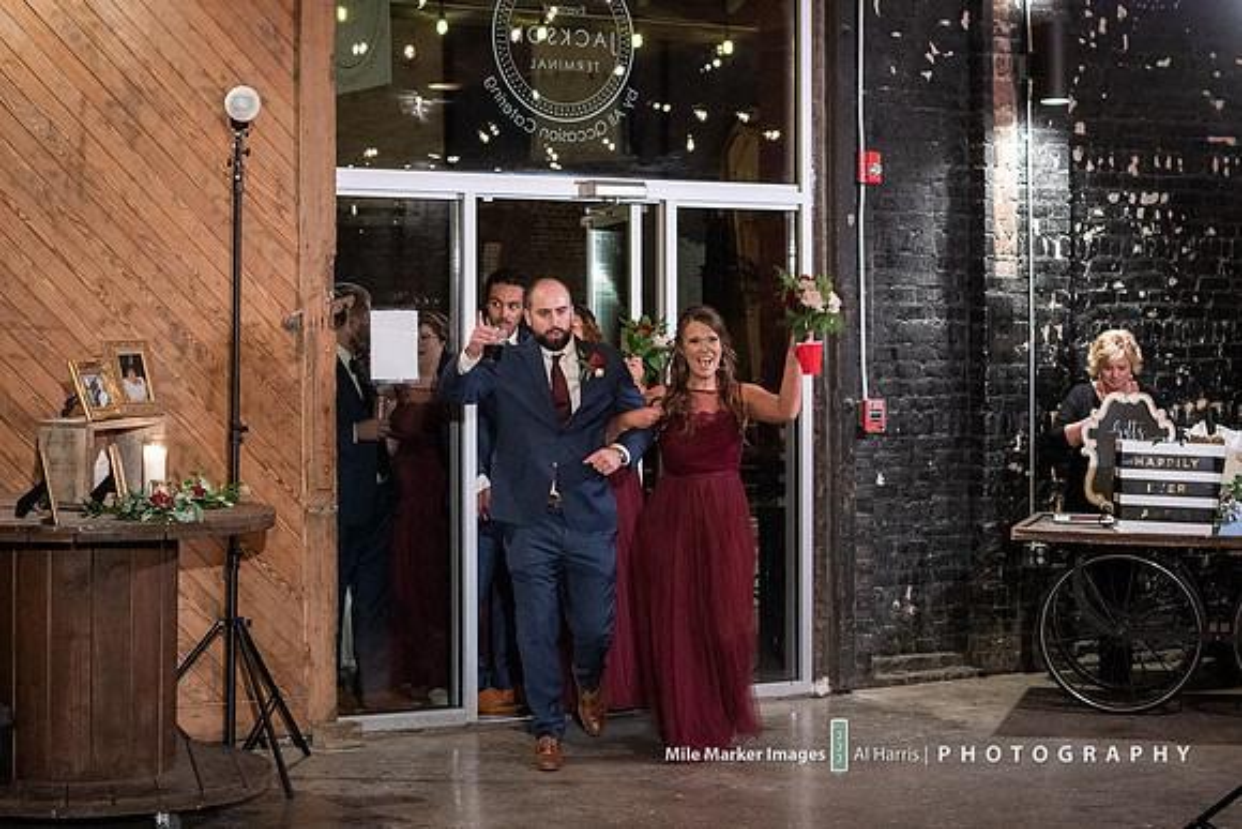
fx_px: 2588
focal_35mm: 75
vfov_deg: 18.2
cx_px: 621
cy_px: 414
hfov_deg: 27.0
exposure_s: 1/125
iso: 6400
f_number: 2.8
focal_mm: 50
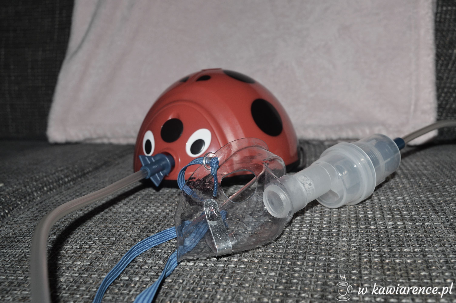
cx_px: 228
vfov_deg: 35.4
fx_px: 475
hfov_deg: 51.3
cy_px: 152
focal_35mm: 38
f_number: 8
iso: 200
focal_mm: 25
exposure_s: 1/200
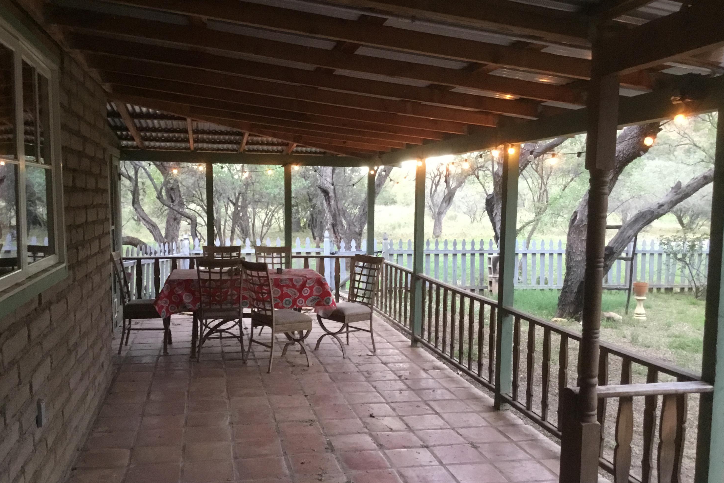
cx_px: 357
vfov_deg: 39.9
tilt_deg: -6.6
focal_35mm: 33
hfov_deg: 57.2
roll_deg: -0.6
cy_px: 273
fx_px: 664
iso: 200
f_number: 2.4
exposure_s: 1/30
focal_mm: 3.3
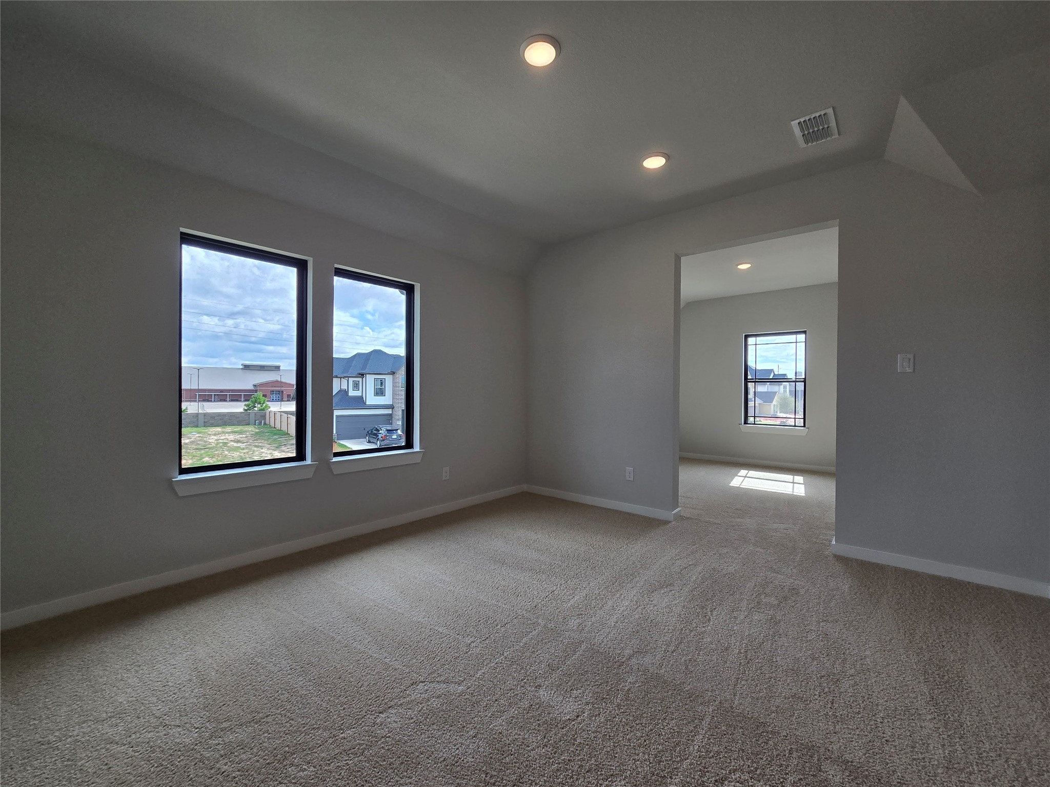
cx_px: 525
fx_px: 394
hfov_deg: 106.2
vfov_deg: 89.9
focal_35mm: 13
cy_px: 394
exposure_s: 1/257
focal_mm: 2.2
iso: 50
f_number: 2.2
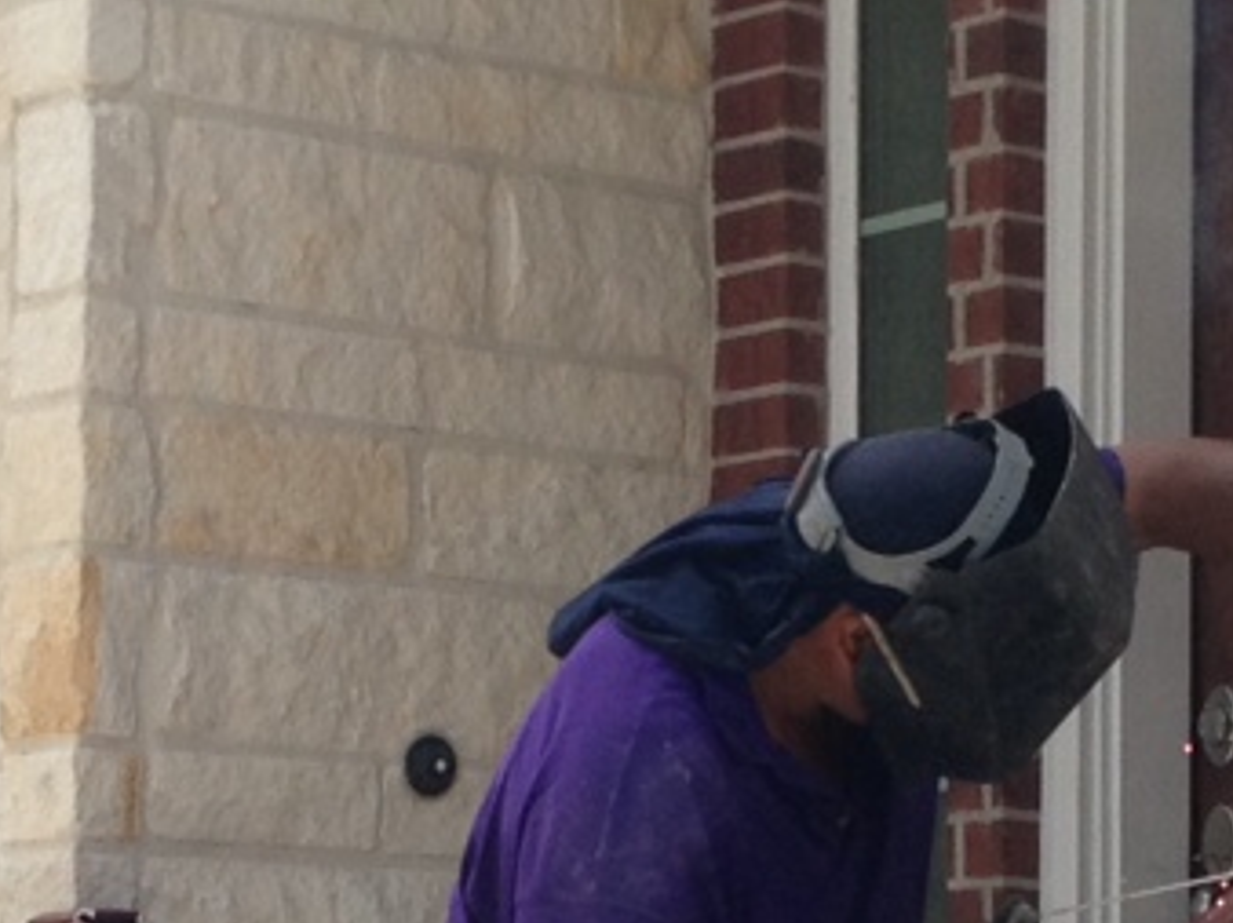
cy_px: 1120
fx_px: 6015
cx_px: 737
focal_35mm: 169
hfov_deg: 11.7
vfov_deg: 8.7
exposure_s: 1/502
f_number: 2.4
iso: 50
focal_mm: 4.28
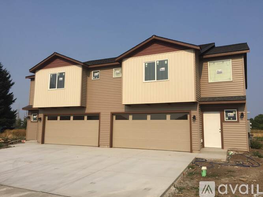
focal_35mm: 29
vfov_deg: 48.2
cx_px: 132
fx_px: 220
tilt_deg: +8.6
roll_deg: -1.5
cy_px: 98
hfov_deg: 61.7
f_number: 2.2
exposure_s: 1/3597
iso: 32
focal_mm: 4.15
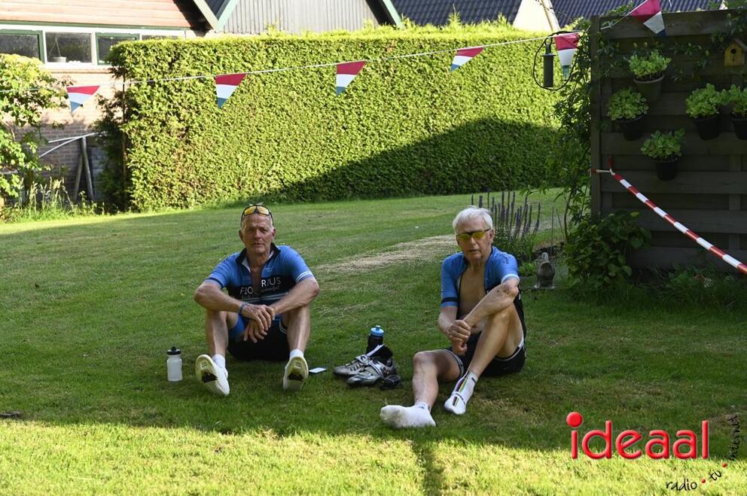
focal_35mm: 62
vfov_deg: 21.9
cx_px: 374
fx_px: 1285
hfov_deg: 32.4
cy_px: 248
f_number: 4.5
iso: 200
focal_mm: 62
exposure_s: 1/250
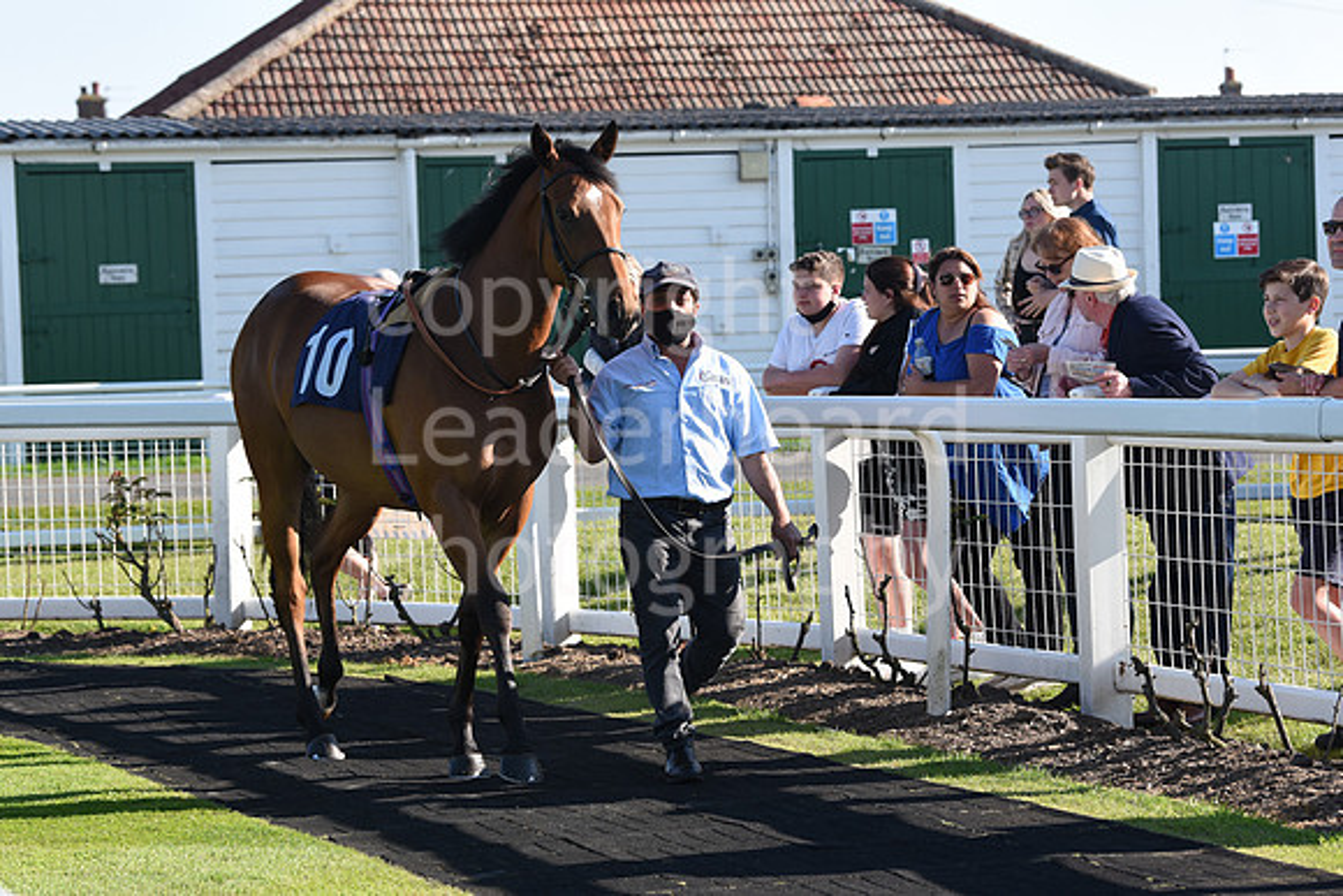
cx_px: 672
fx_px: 4104
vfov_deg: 12.5
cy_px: 448
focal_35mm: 110
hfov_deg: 18.6
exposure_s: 1/800
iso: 500
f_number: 6.3
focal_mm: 110
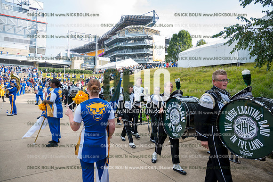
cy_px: 91
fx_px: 182
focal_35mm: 24
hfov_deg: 73.8
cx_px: 136
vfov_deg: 53.1
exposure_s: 1/320
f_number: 4
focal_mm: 24
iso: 200
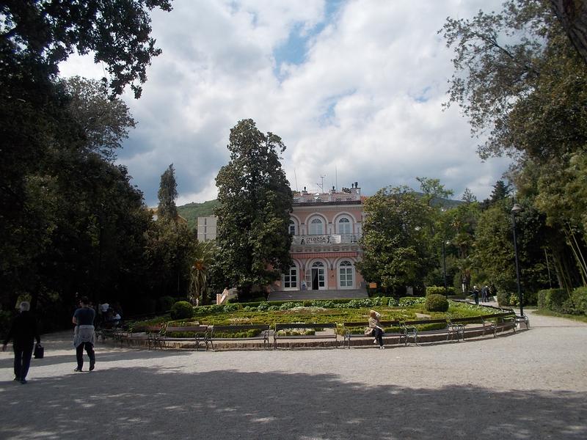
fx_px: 492
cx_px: 294
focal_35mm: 29
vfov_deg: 48.2
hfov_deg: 61.7
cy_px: 220
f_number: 3.3
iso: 80
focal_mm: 4.1
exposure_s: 1/1250
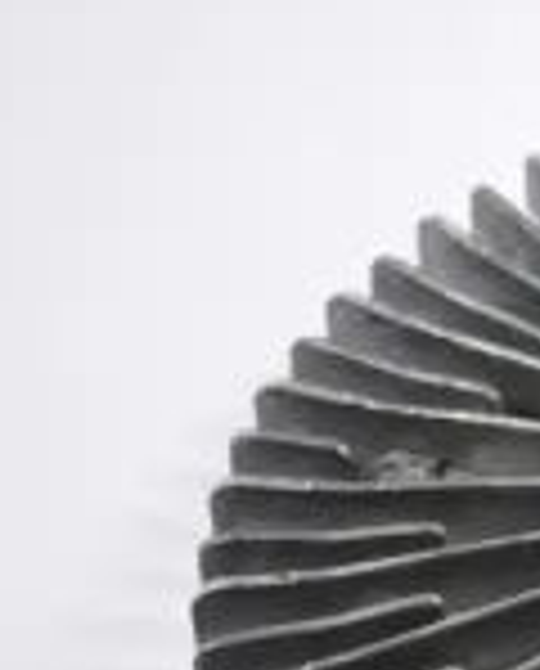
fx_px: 4317
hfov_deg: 7.0
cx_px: 868
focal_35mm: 217
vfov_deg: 8.8
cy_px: 634
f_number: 5.6
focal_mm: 50
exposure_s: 1/80
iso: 200
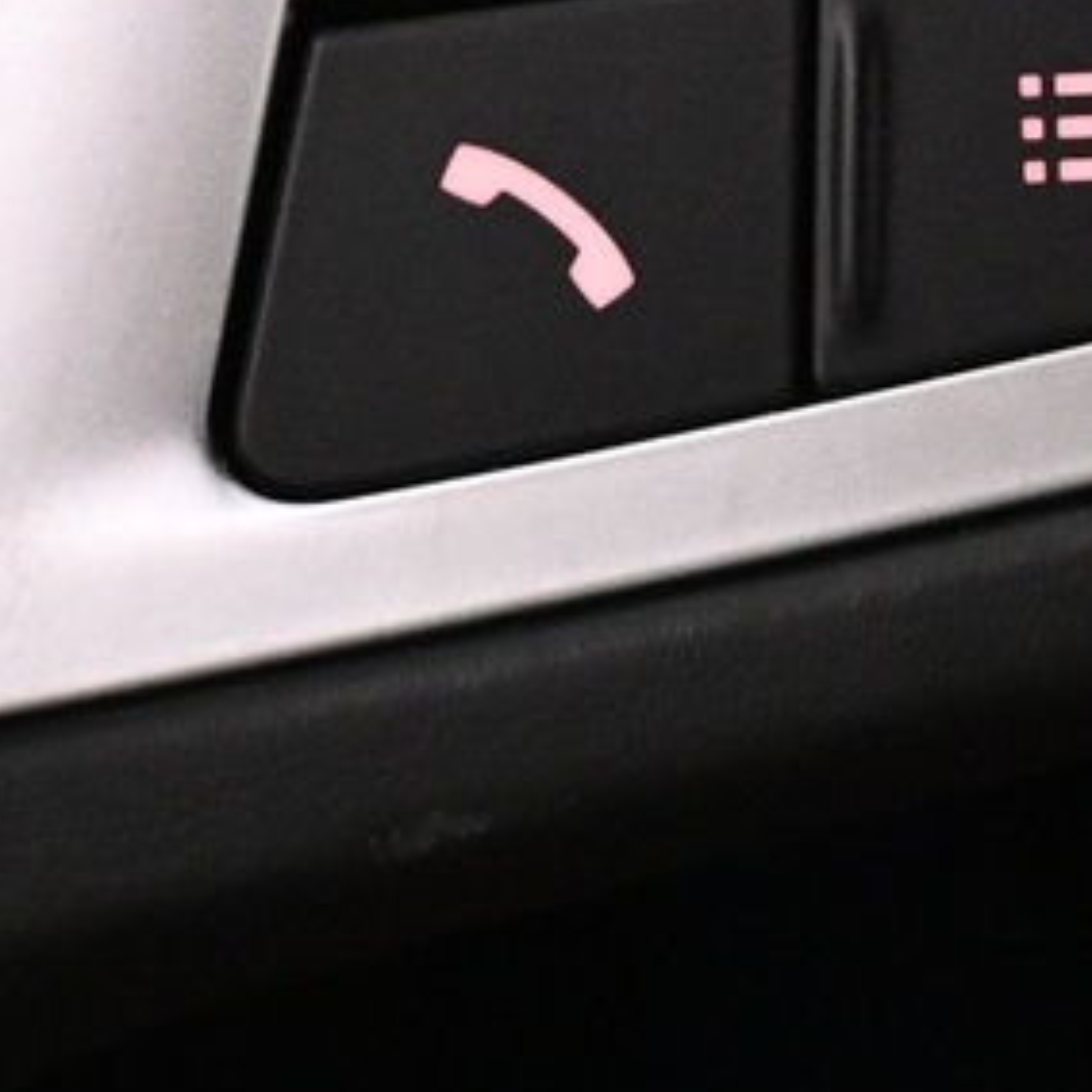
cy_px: -311
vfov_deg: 8.6
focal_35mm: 200
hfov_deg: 8.7
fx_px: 7146
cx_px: 1177
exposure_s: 1/40
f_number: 4.5
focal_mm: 27.5
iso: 4000
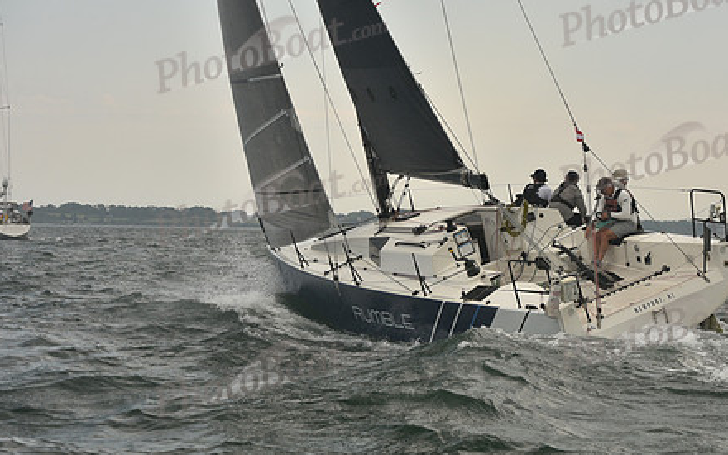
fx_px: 1865
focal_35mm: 94
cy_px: 266
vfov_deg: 13.9
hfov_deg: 22.0
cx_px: 475
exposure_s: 1/500
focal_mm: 70
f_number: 5.6
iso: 250
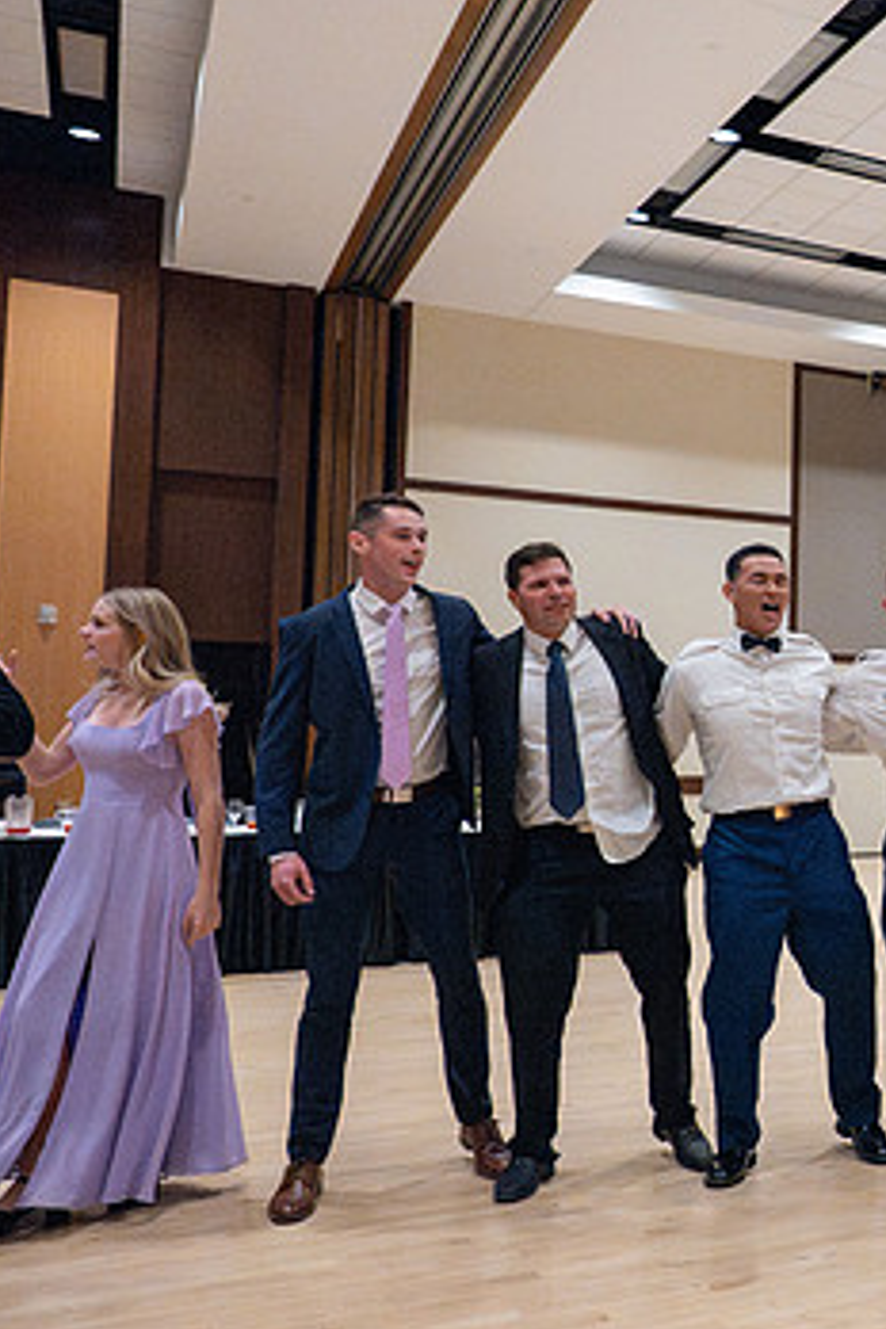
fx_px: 1477
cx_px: 1058
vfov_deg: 48.4
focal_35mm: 40
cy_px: 640
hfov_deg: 29.0
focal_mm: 24
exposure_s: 1/400
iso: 20000
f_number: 3.5
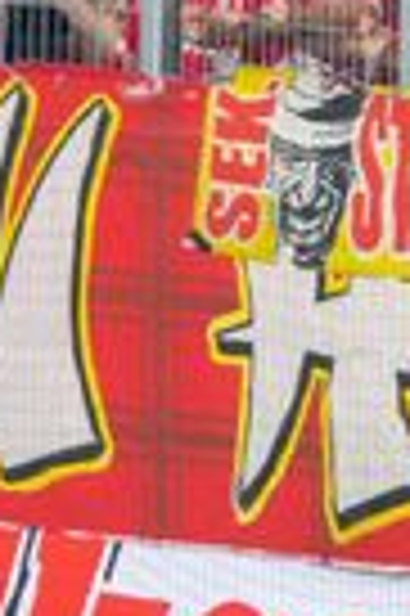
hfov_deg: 0.6
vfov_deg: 0.8
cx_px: 505
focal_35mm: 2492
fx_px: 42676
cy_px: -202
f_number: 4
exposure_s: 1/400
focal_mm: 220
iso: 800
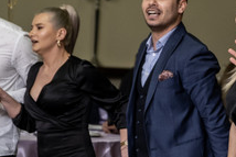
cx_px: 279
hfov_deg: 8.2
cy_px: 92
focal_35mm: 248
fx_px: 1627
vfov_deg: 5.5
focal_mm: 55
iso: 1250
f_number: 2.8
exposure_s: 1/160
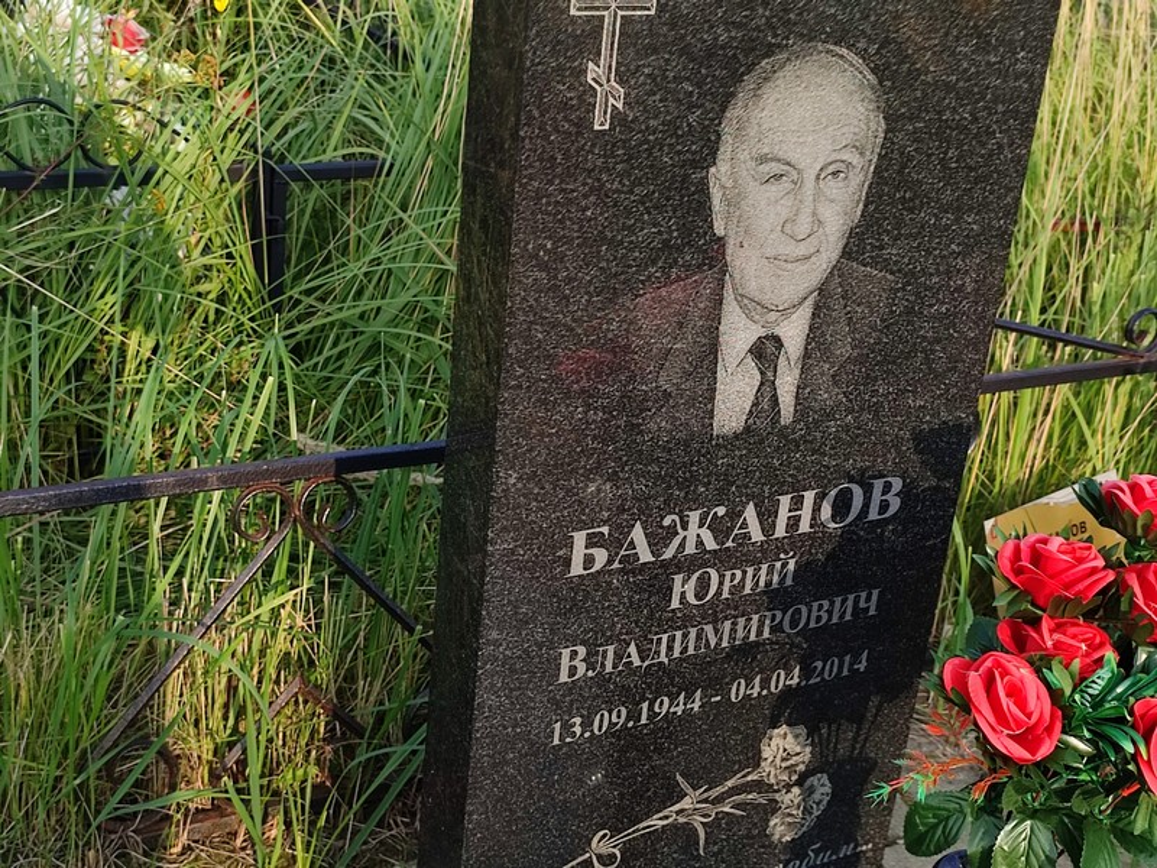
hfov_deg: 69.4
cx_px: 578
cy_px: 434
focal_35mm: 25
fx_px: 836
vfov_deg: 54.9
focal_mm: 6.04
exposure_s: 1/199
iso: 50
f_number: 1.9
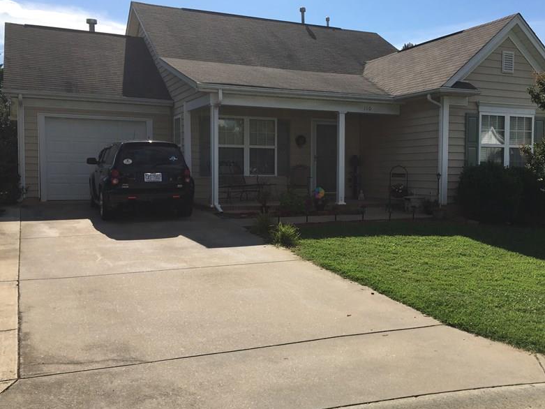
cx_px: 324
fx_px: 598
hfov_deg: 48.7
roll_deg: -0.5
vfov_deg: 37.7
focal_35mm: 38
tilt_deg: -1.4
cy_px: 200
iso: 25
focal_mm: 4.15
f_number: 2.2
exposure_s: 1/2404
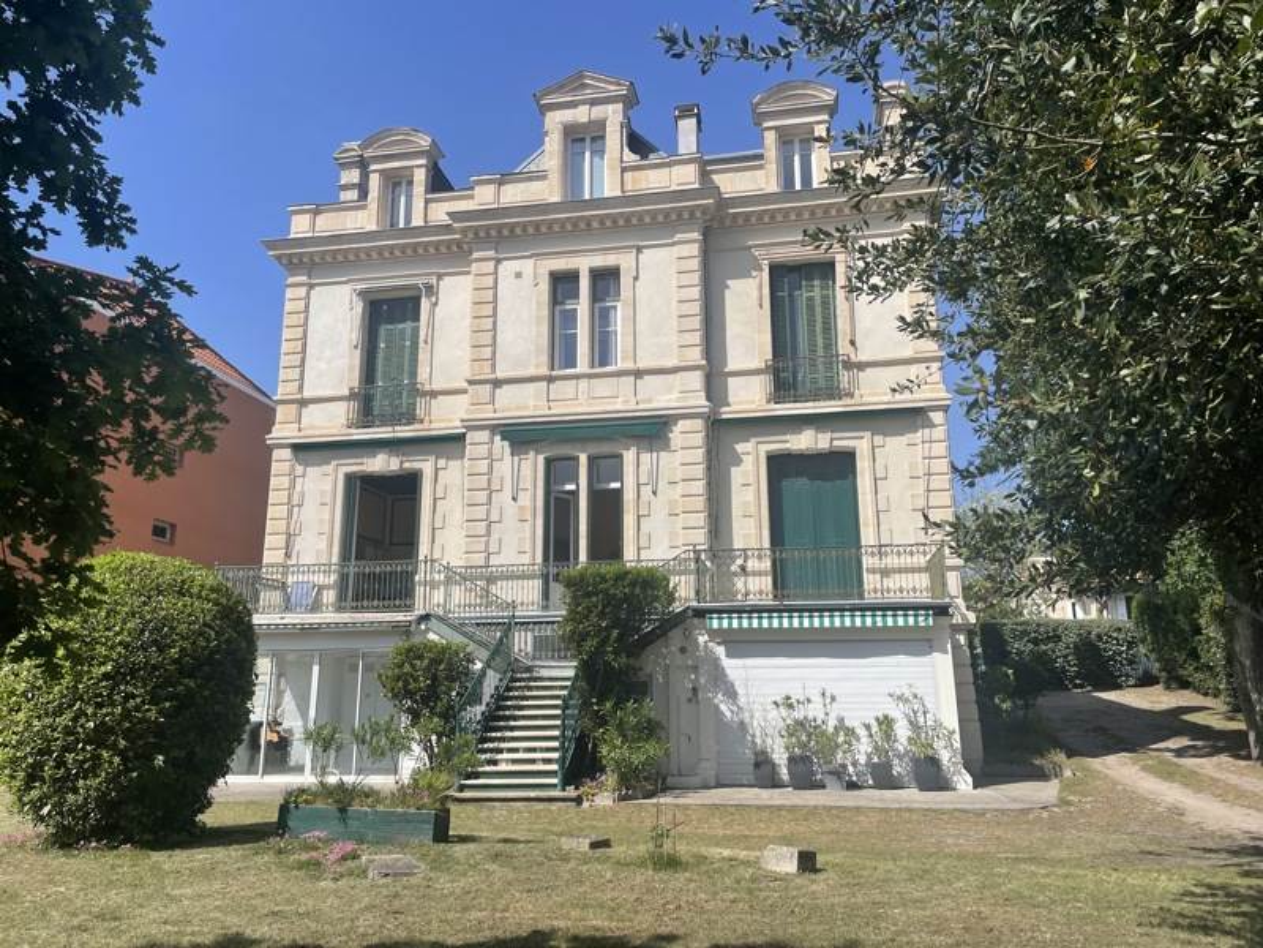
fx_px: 949
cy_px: 474
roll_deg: +0.6
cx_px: 632
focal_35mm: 26
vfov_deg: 53.1
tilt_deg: +14.0
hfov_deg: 67.3
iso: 32
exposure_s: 1/4132
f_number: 1.6
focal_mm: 4.2
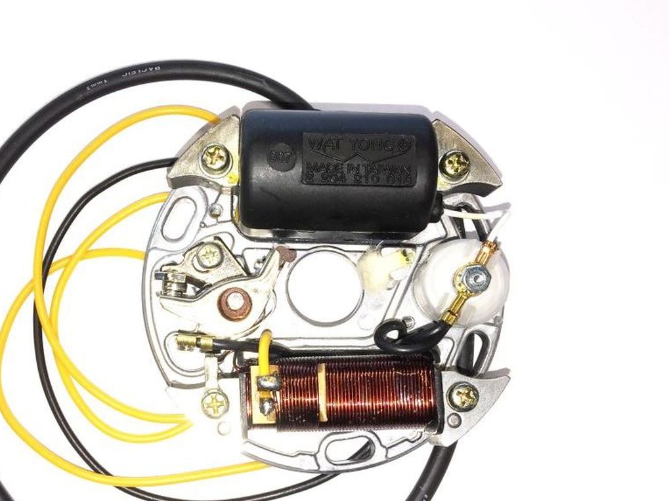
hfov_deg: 45.1
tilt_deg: -79.8
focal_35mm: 41
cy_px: 314
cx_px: 223
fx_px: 792
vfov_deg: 34.9
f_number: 2.2
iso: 32
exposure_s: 1/198
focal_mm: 4.15
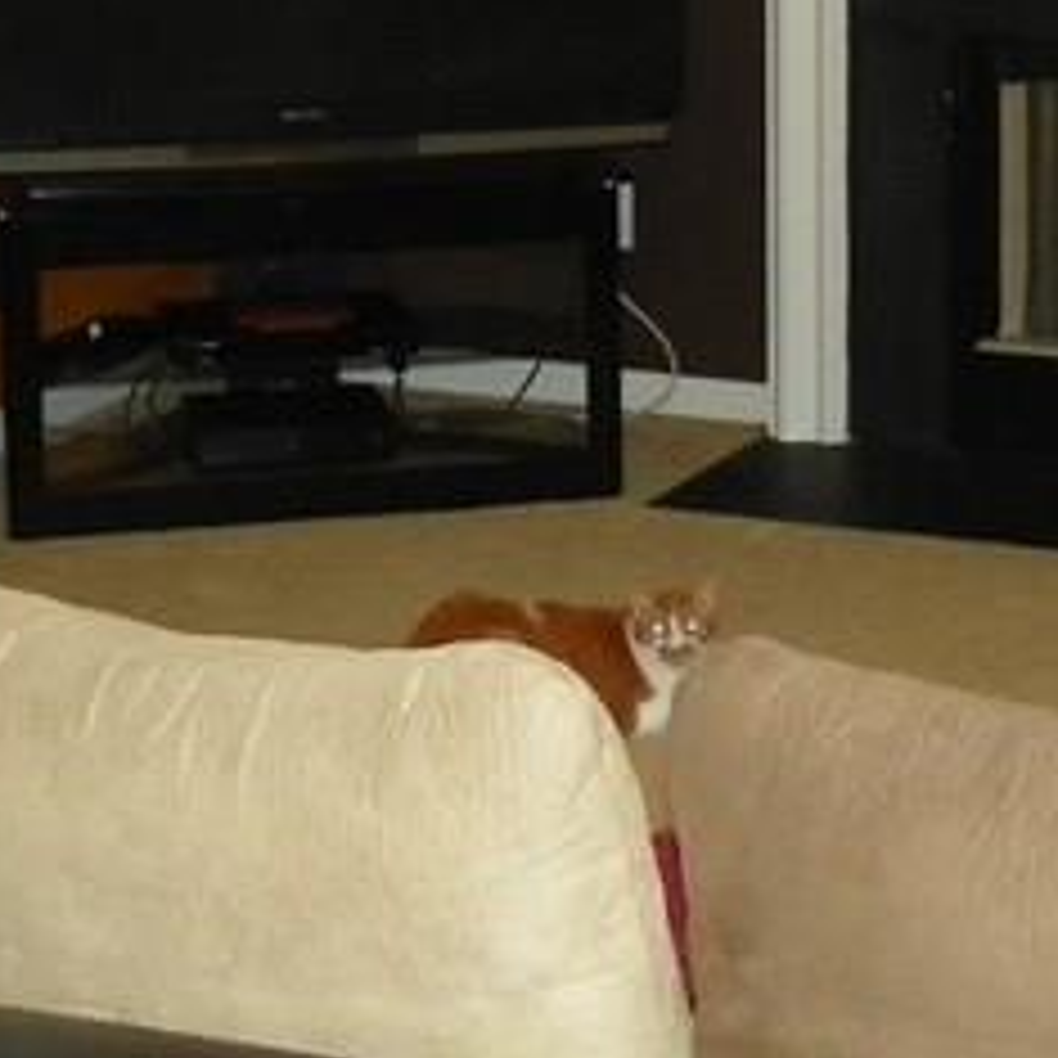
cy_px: -18
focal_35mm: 100
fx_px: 3458
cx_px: 887
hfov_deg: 17.2
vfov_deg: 17.0
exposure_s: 1/125
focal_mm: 4.6
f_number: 2.8
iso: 200
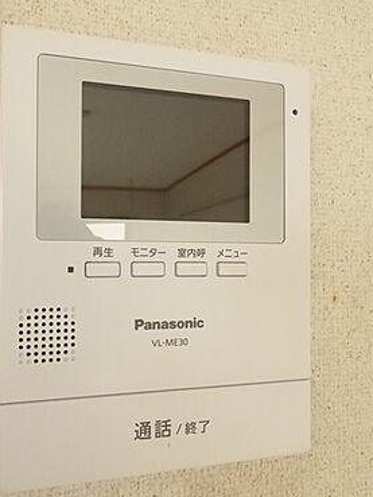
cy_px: 255
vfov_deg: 67.3
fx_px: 373
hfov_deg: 52.6
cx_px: 144
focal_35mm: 26
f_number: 2.8
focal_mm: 3.58
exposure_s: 1/160
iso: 1600
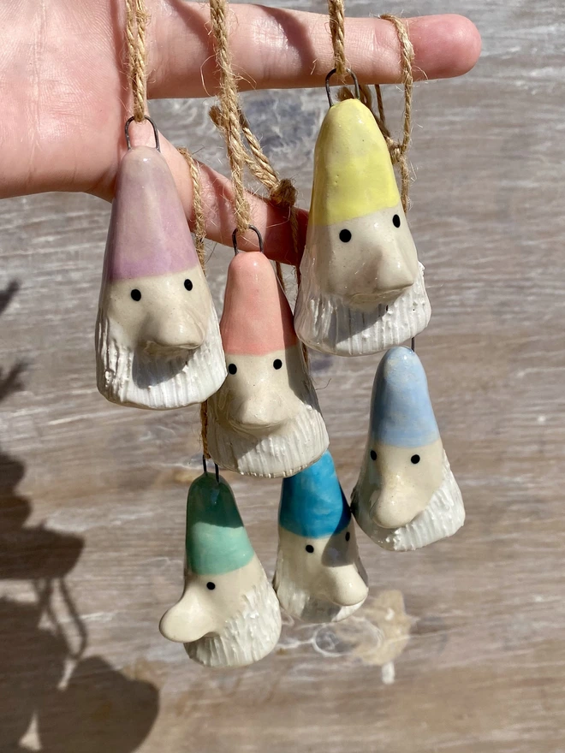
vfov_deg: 67.3
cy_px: 376
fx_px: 566
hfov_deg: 53.1
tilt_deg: -28.2
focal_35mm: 26
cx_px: 282
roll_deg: +5.6
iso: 32
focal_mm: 4.25
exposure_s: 1/5747
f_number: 1.8
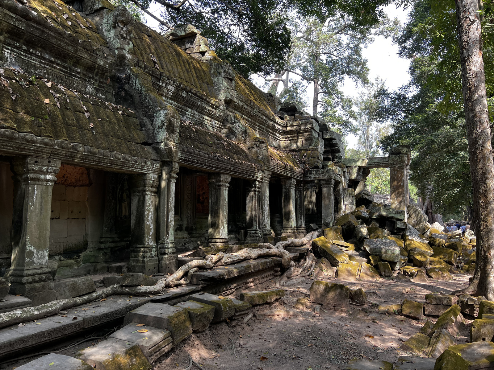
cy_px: 185
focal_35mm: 26
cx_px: 247
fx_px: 371
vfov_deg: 53.1
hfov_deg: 67.3
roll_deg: +1.8
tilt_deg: +6.8
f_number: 1.5
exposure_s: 1/204
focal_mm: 5.7
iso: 40
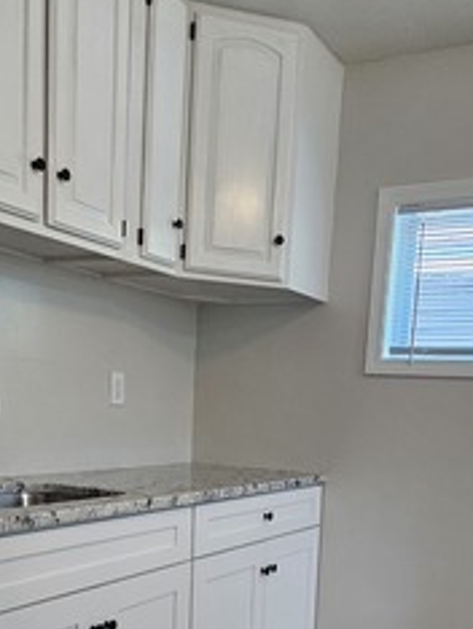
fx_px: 673
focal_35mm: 37
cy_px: 515
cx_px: 282
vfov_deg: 47.0
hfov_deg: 38.6
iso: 200
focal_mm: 2.2
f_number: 2.2
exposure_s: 1/60
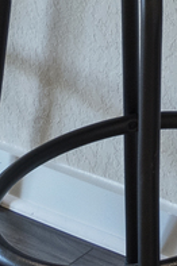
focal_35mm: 148
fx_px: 1093
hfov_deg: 8.2
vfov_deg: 10.8
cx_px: 481
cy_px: -460
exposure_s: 1/3
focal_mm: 12
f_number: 6.3
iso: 400
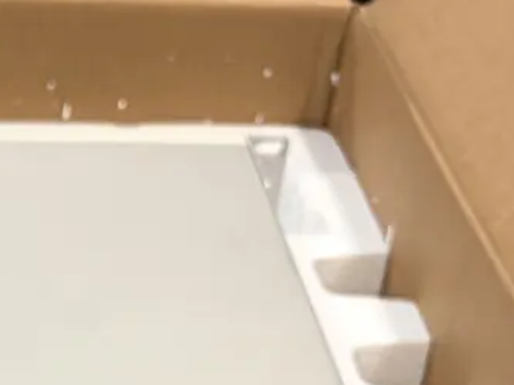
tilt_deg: -42.7
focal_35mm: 149
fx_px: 2212
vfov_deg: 9.1
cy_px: 888
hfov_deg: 12.6
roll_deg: -2.6
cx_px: -256
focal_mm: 5.96
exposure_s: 1/50
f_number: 1.6
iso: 64
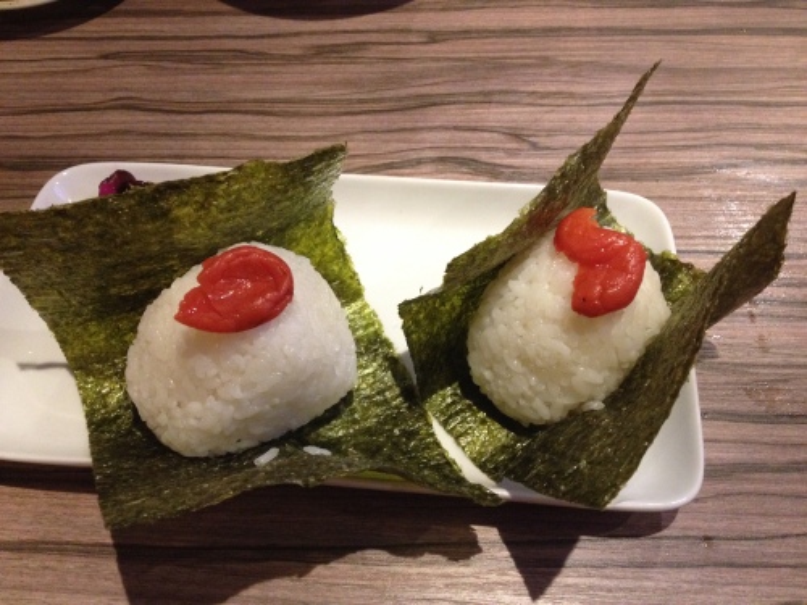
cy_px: 302
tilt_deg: -57.8
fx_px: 816
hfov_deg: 52.6
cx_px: 404
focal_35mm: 35
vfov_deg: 40.7
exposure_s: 1/20
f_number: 2.4
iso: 320
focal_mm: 4.28
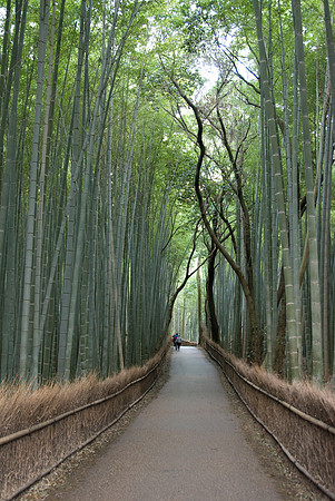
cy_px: 250
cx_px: 168
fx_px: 564
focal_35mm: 40
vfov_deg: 47.9
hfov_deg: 33.1
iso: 400
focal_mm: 27
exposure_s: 1/1.67
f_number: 4
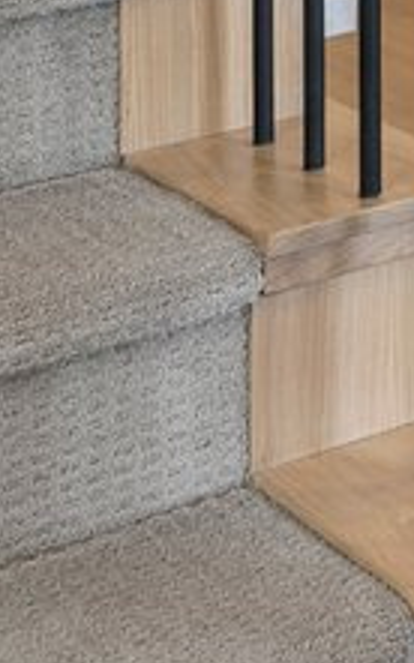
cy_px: -706
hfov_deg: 7.7
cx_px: 1380
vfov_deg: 12.8
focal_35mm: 140
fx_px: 2538
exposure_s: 1/3
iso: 100
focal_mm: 14.9
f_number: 8
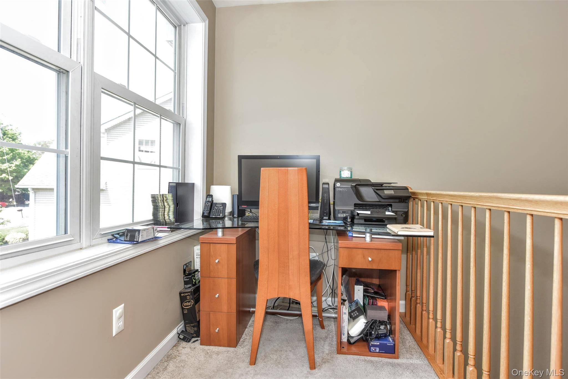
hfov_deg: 86.9
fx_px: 300
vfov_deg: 64.6
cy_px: 190
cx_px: 284
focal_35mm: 19
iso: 450
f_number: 5.6
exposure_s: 1/125
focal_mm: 19
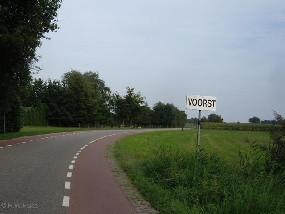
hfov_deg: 49.0
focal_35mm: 38
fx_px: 313
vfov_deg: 37.7
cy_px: 107
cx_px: 142
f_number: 2.8
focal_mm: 7.9
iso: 64
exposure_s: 1/1000
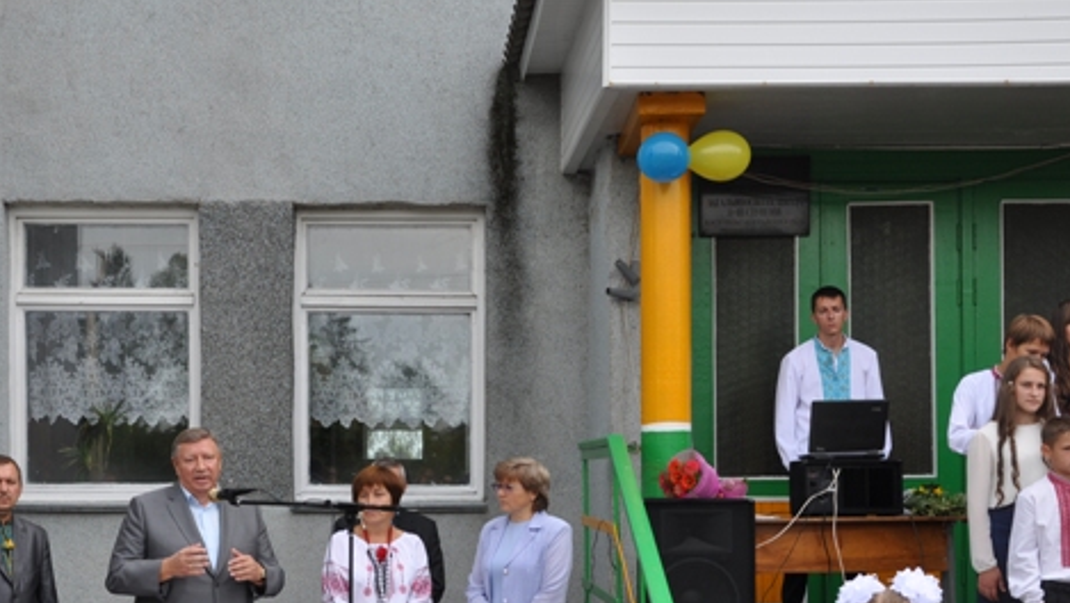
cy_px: 444
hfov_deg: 34.8
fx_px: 1703
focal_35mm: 60
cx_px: 454
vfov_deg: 19.9
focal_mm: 28
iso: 200
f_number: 7.1
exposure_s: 1/200
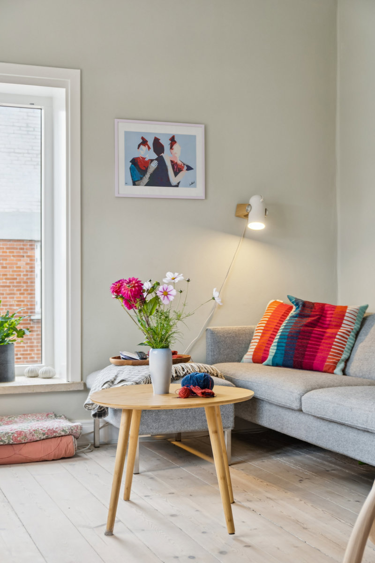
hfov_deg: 27.3
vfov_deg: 40.0
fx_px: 773
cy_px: 282
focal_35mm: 50
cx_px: 188
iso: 200
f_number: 4
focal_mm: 33
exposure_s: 1/10
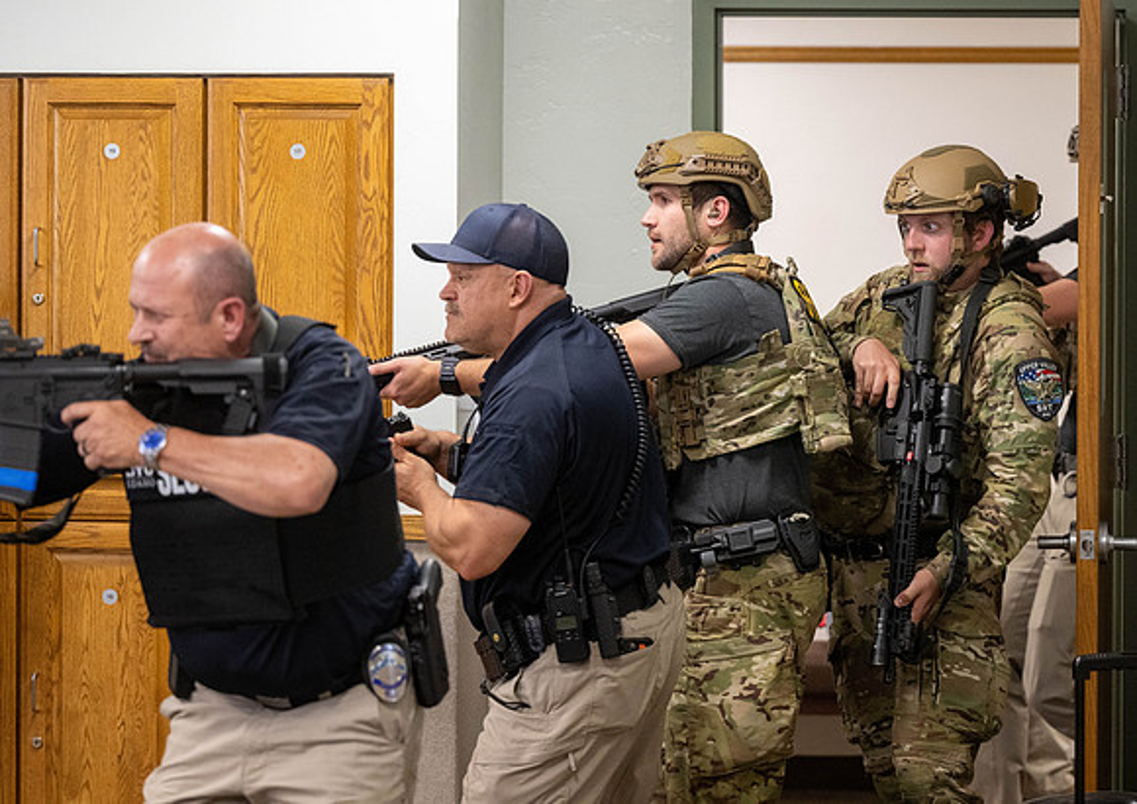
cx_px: 693
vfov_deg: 12.9
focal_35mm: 110
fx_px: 3540
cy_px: 342
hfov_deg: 18.2
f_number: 2.8
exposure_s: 1/500
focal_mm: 92
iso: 2000
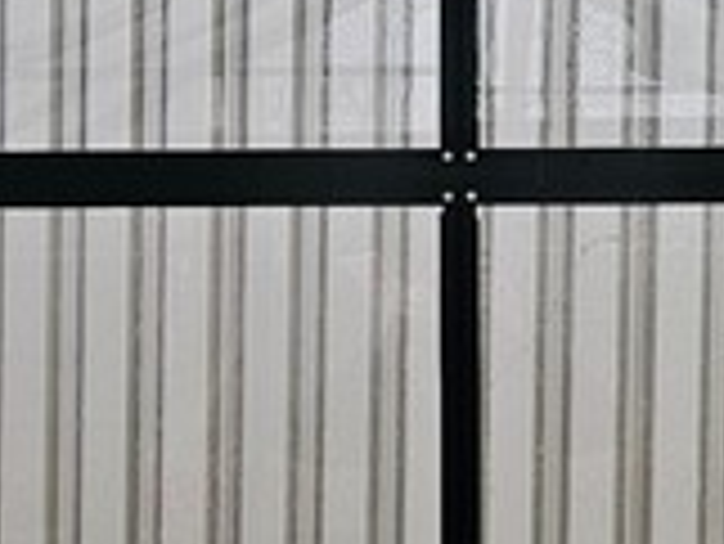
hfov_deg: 13.5
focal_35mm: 146
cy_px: 436
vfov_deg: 10.1
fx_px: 3056
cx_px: 387
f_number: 1.8
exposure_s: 1/100
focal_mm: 5.4
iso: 32
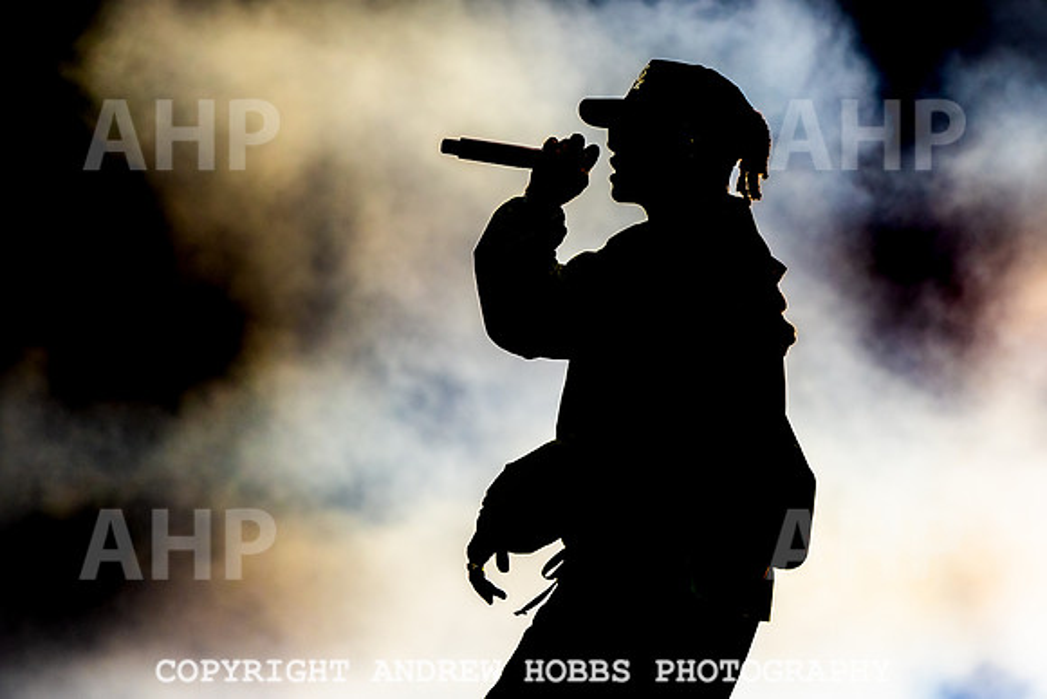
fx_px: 9492
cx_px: 612
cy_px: 227
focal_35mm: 326
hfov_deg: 6.3
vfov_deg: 4.2
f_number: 2.8
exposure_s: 1/500
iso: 320
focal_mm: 200
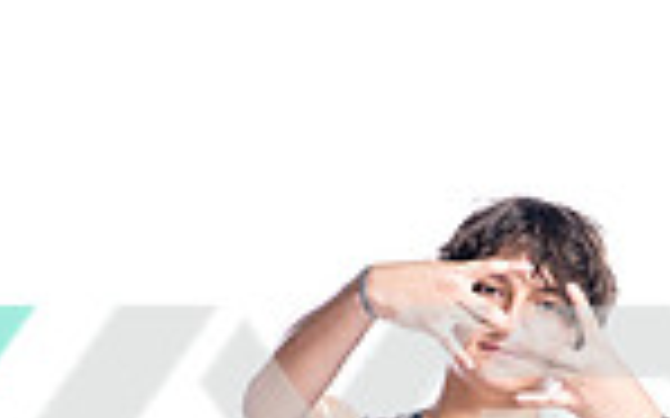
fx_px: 6589
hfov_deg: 5.8
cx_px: 436
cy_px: 764
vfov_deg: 3.6
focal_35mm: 361
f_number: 5.6
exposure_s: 1/250
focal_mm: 117
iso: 400
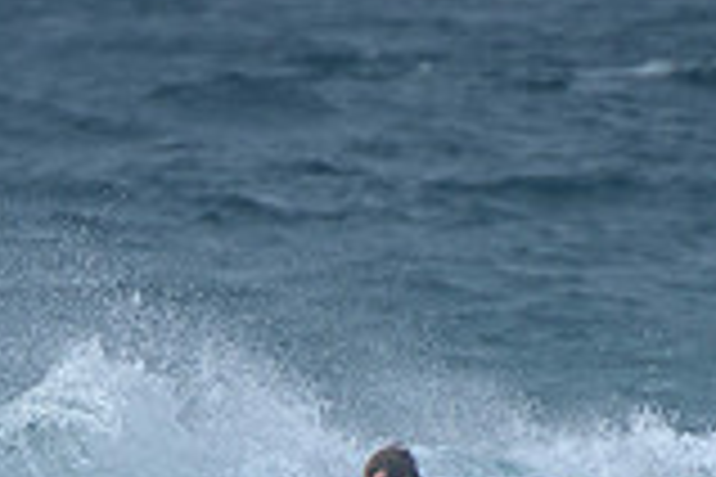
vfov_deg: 0.7
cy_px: 704
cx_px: 319
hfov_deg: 1.0
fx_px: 39993
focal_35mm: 2011
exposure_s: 1/2000
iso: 500
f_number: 8
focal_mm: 400
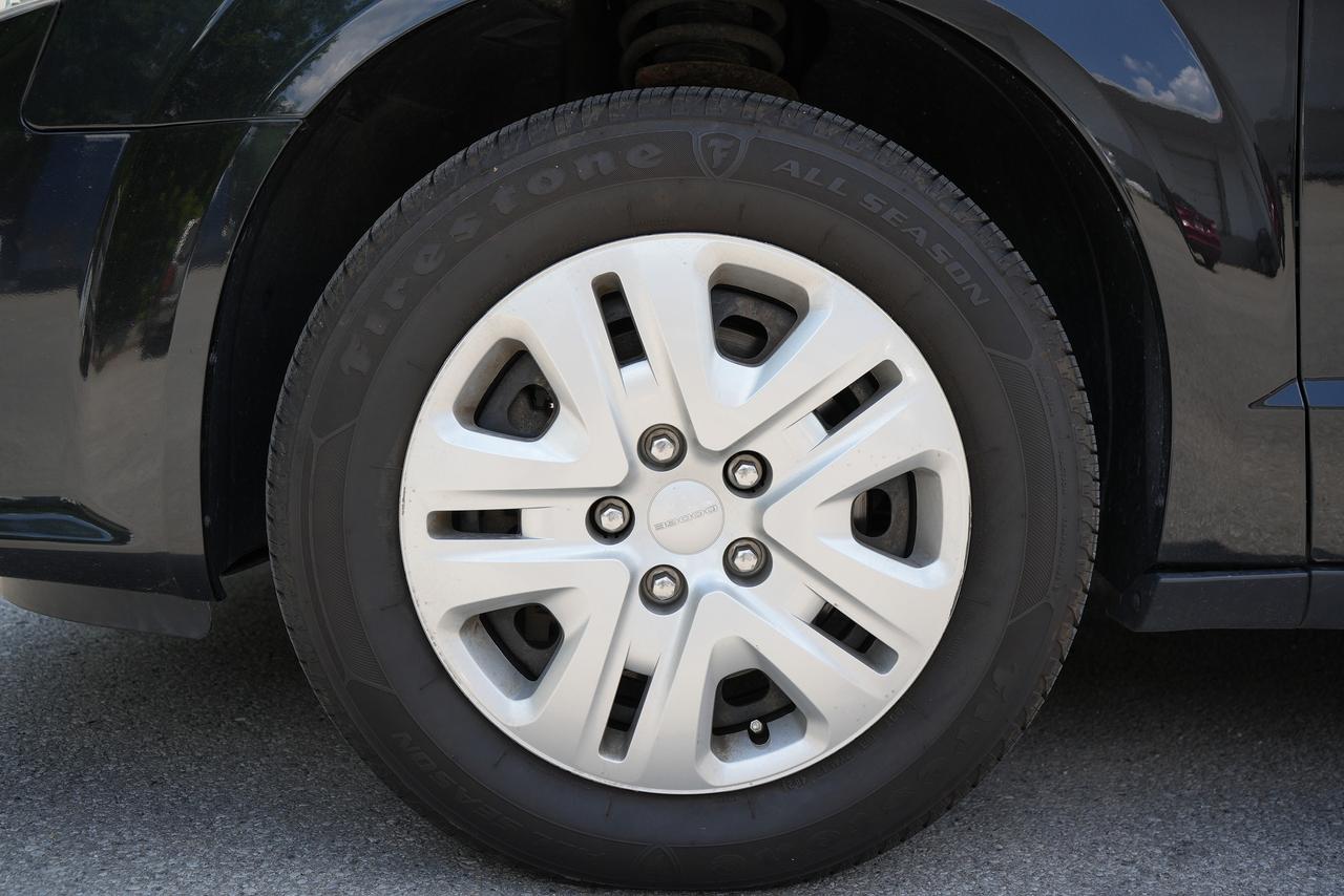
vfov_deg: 38.9
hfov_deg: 55.8
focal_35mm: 34
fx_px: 1270
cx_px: 672
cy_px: 448
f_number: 4.5
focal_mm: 34
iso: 100
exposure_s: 1/250
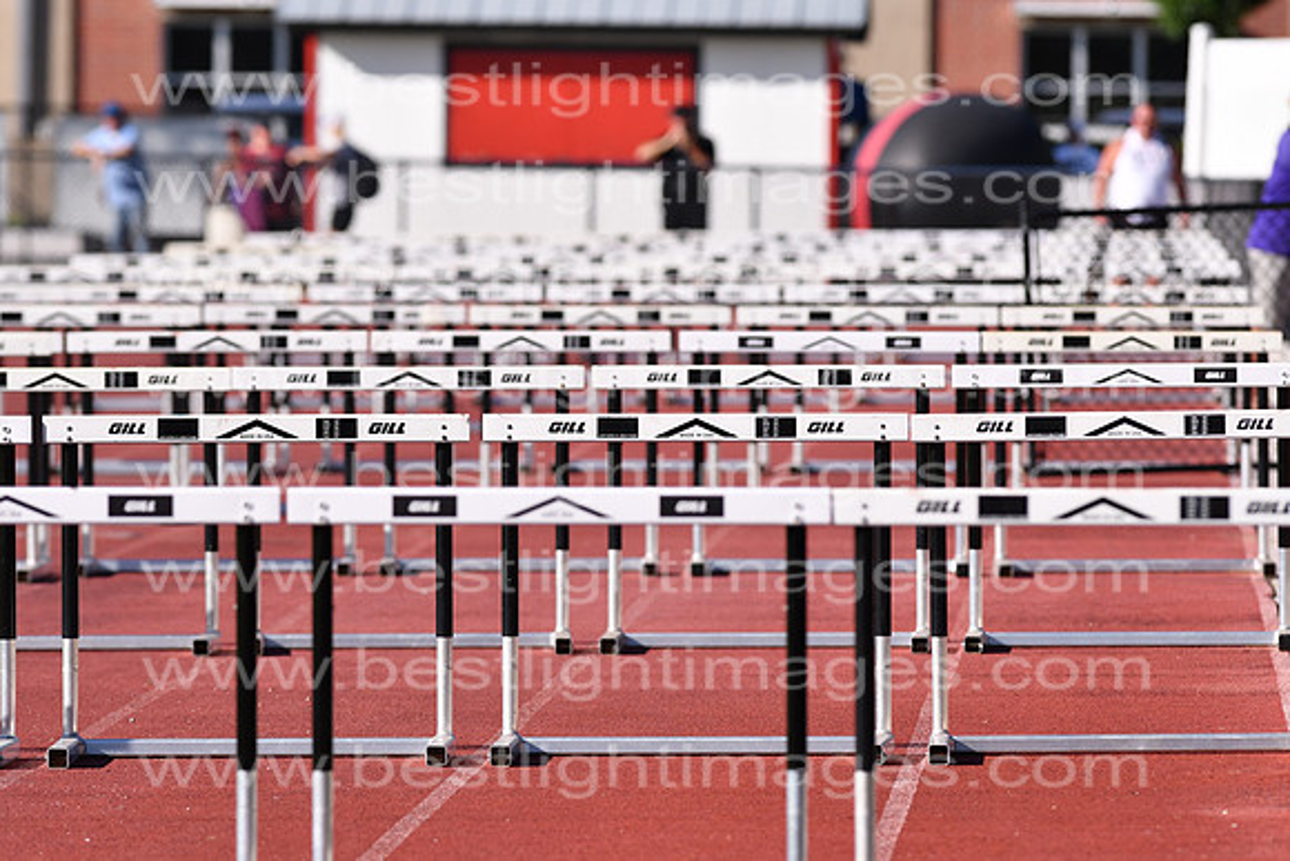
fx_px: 16128
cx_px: 645
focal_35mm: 450
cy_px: 430
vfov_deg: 3.1
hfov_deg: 4.6
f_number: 5.6
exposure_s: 1/3200
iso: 400
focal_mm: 300
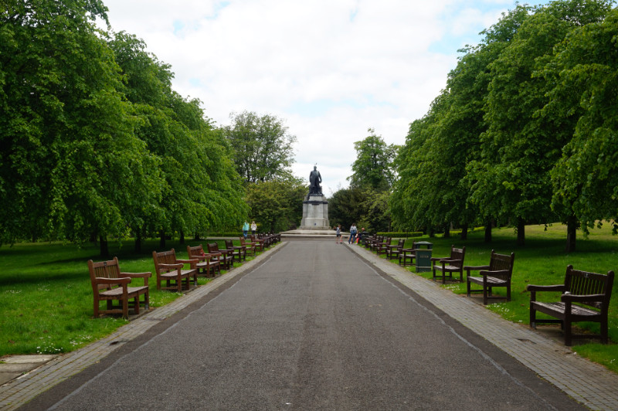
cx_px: 309
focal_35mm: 48
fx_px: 823
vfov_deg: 28.0
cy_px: 206
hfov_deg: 41.1
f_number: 10
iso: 100
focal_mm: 32
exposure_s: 1/80
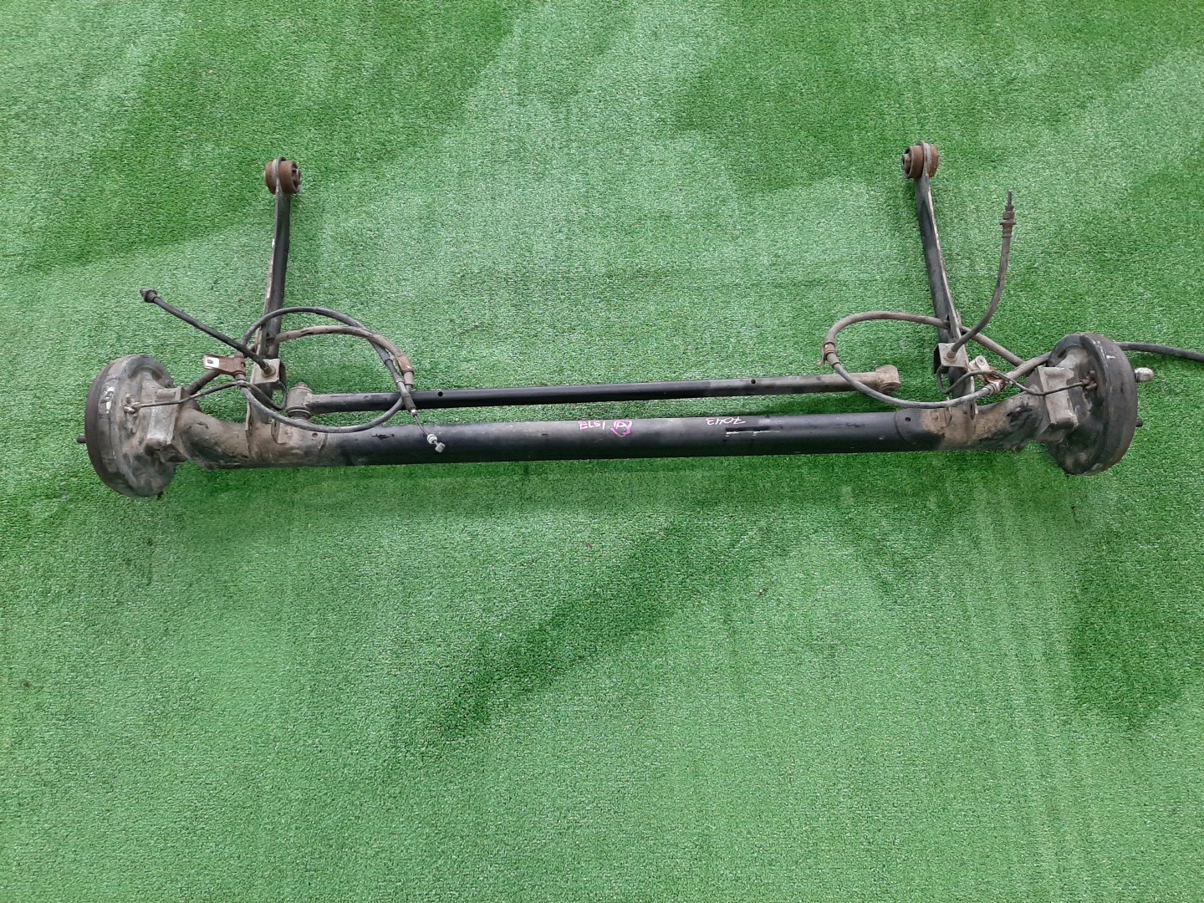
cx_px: 602
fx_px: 904
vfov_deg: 53.1
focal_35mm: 26
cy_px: 452
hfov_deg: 67.3
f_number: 1.7
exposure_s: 1/50
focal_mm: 3.93
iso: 175
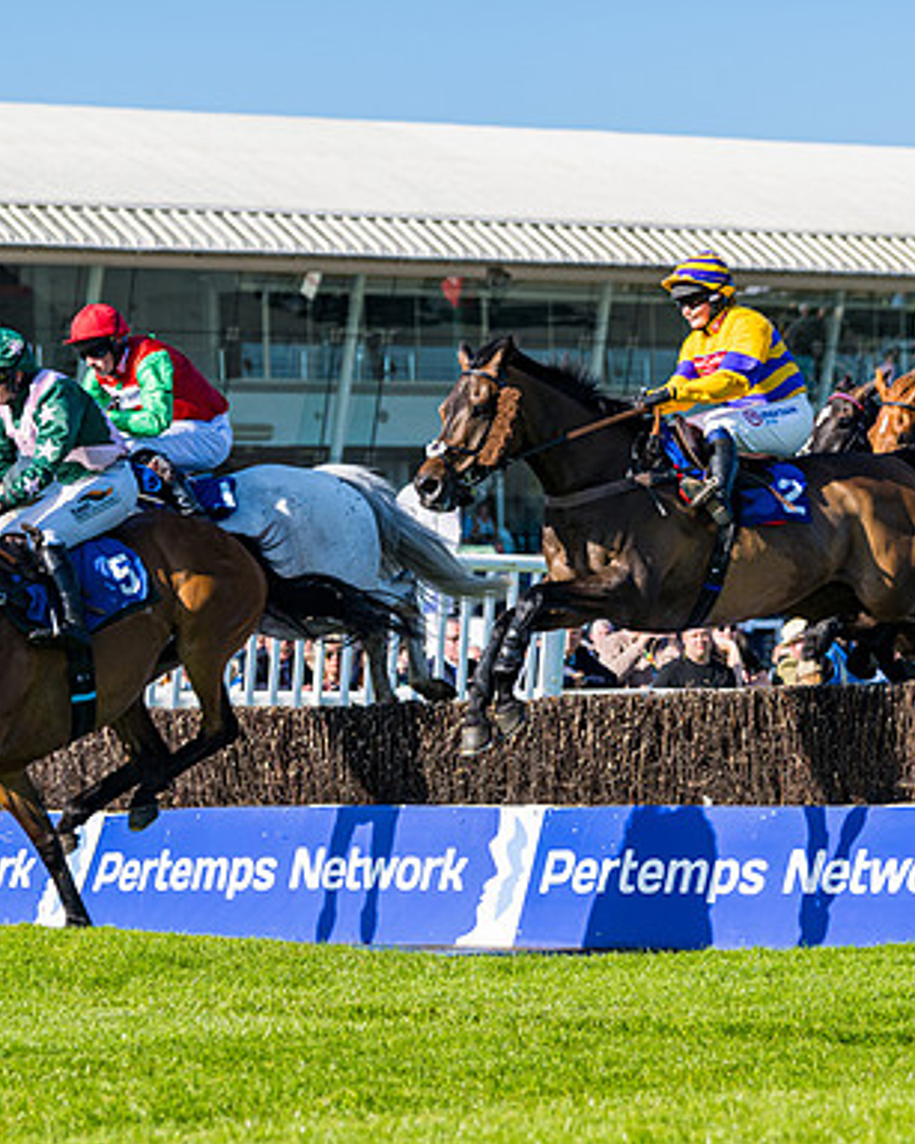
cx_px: 462
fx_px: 6129
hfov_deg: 8.5
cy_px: 709
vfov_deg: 10.7
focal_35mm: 181
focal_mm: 95
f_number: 4
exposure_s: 1/1250
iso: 100
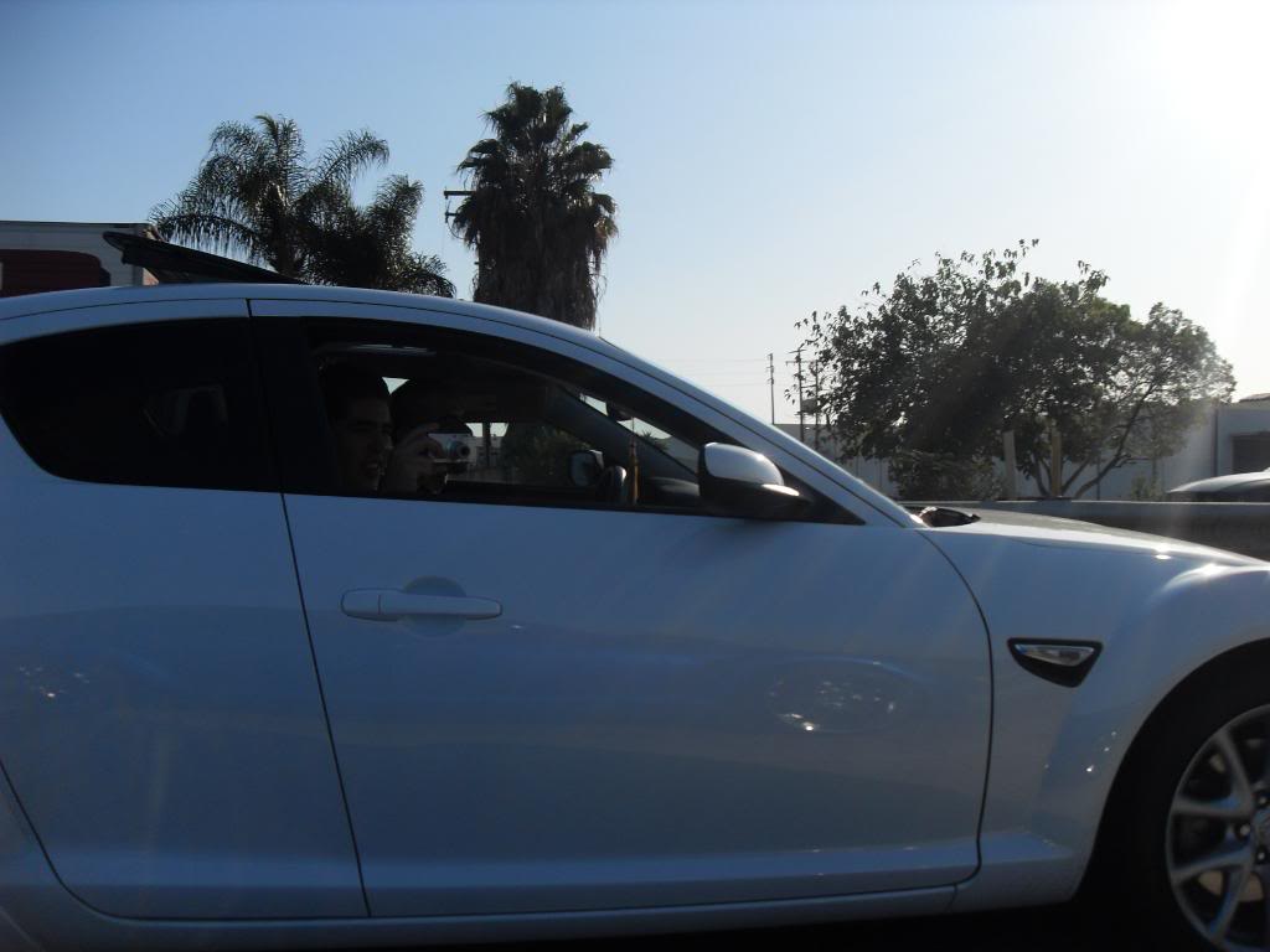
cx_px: 635
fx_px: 1247
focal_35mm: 34
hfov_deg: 54.0
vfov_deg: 41.8
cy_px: 476
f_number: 7
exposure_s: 1/350
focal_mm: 6.3
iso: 80
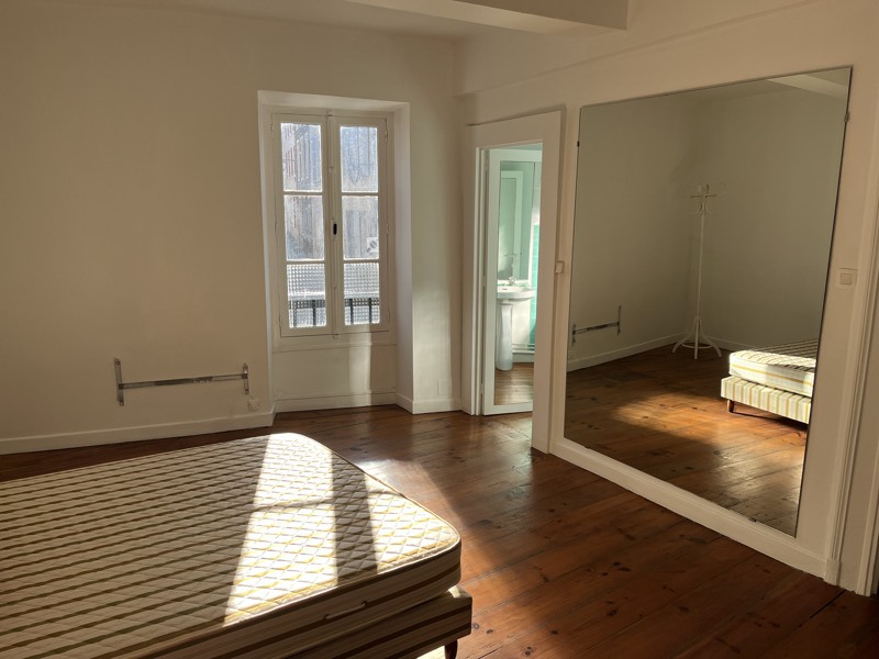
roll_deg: +0.1
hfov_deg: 67.3
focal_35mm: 26
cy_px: 330
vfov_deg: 53.1
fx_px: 660
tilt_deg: -10.3
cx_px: 440
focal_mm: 5.1
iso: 50
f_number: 1.6
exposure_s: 1/445
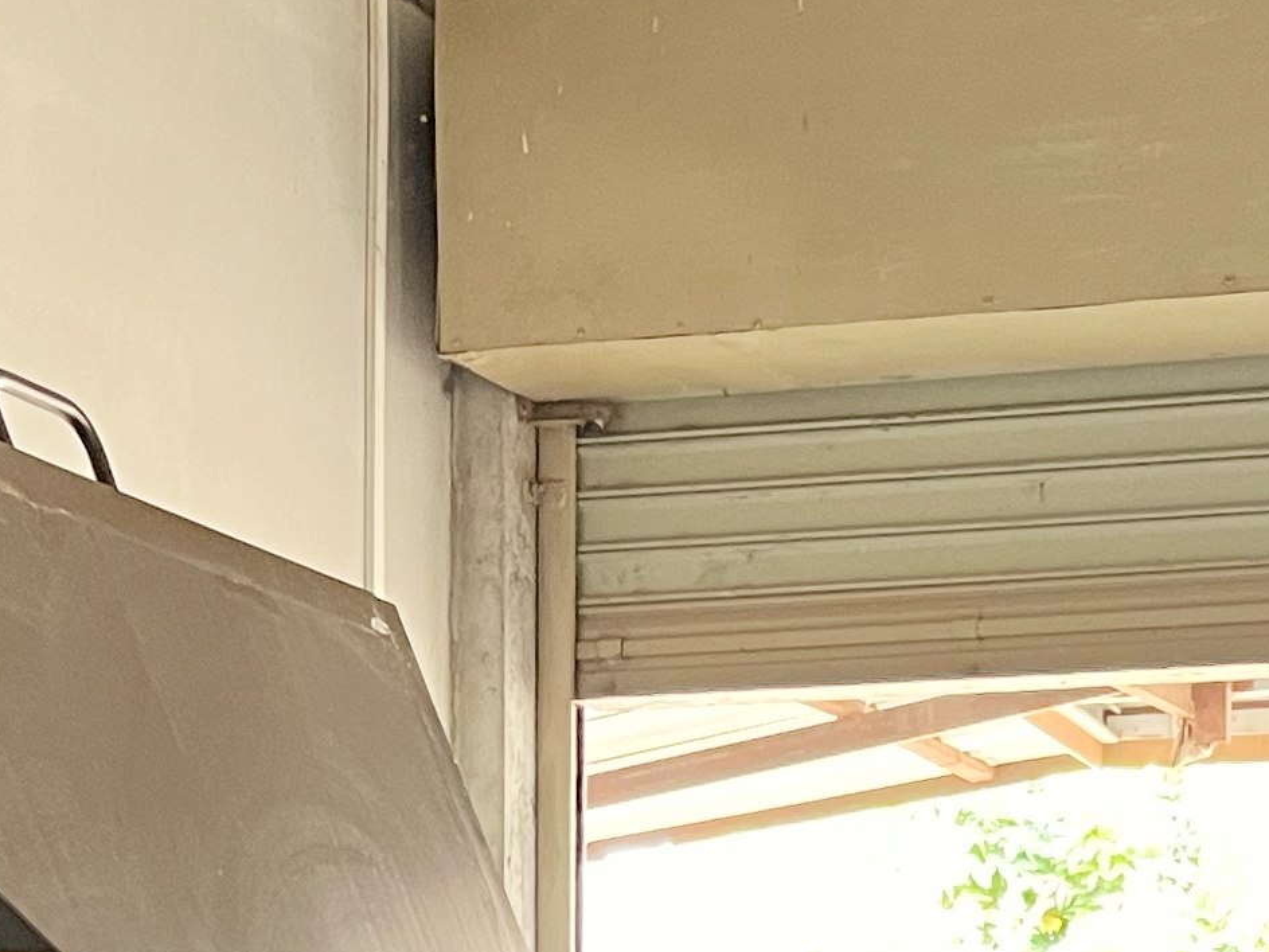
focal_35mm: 111
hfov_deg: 17.7
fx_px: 4069
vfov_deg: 11.8
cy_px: 1962
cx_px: 823
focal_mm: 5.1
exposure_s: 1/69
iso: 125
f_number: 1.6
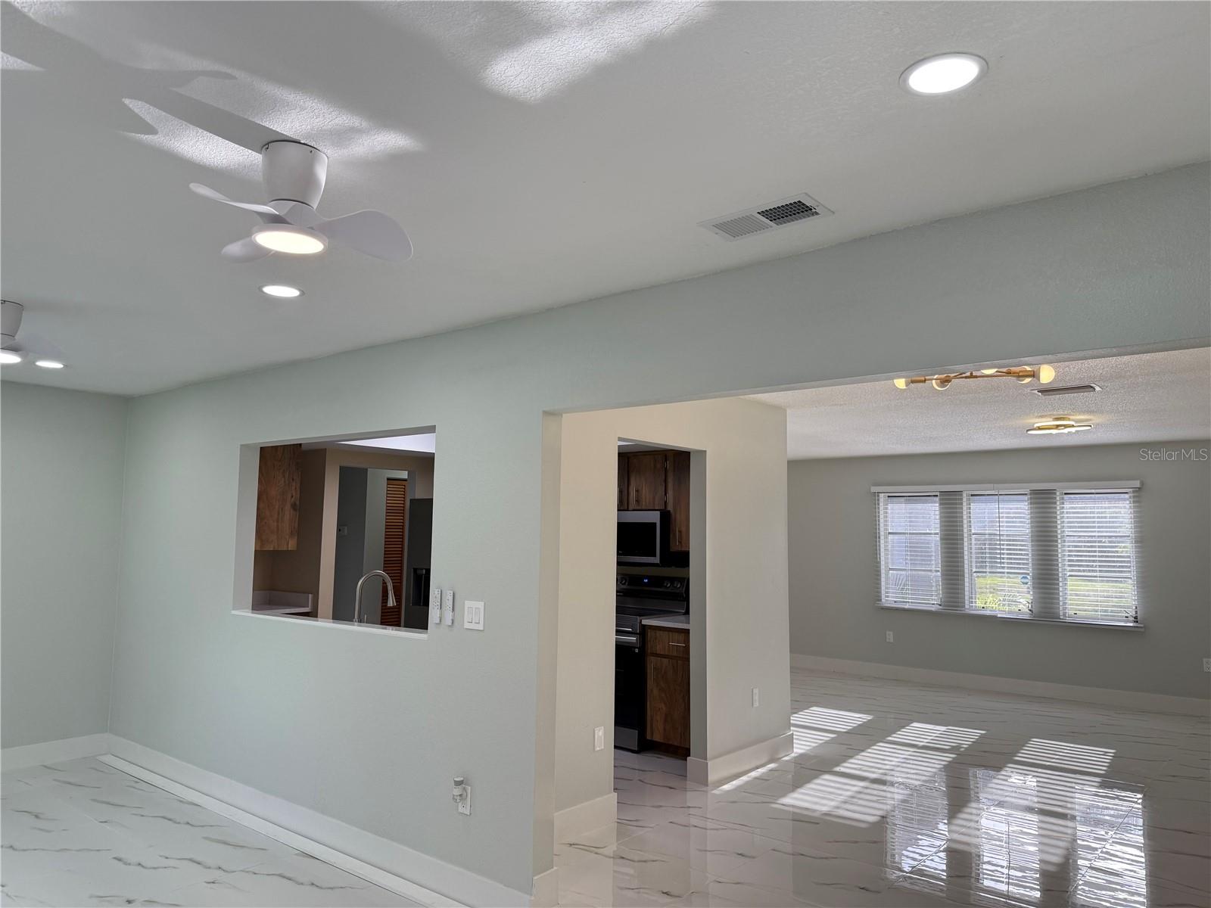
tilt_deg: +5.0
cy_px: 454
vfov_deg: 56.8
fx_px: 840
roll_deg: -1.1
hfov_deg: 71.6
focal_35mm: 24
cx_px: 606
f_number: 1.78
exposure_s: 1/330
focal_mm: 6.76
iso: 100
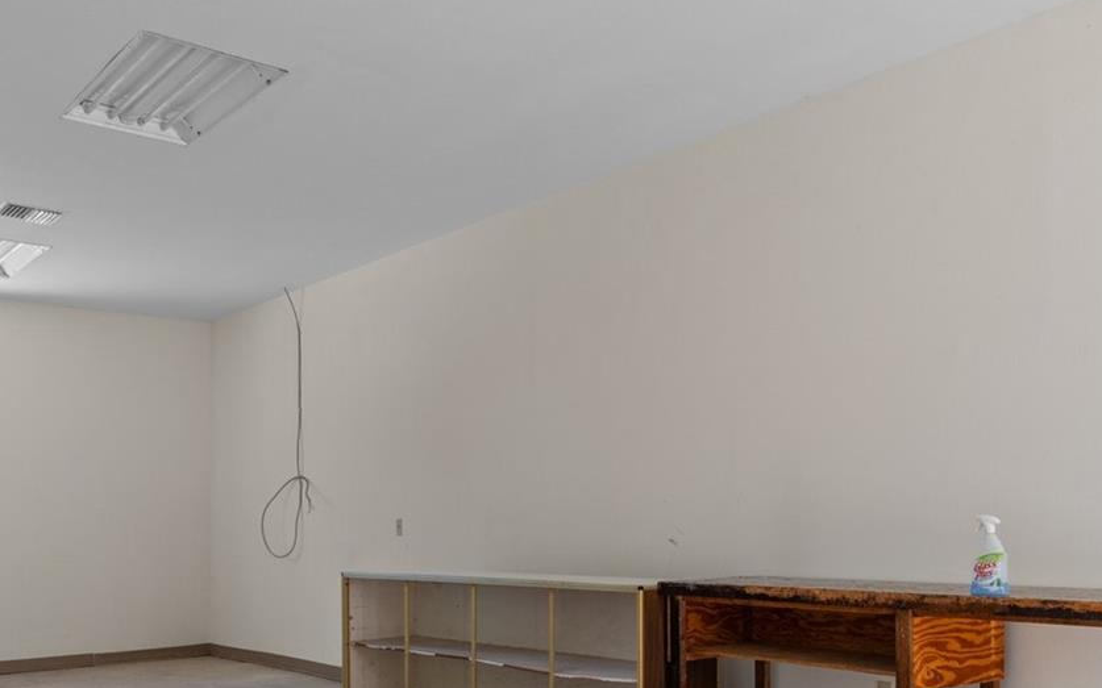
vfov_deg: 32.9
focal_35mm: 38
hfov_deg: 51.4
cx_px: 632
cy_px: 520
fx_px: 1140
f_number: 8
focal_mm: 13
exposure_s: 1/2
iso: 320
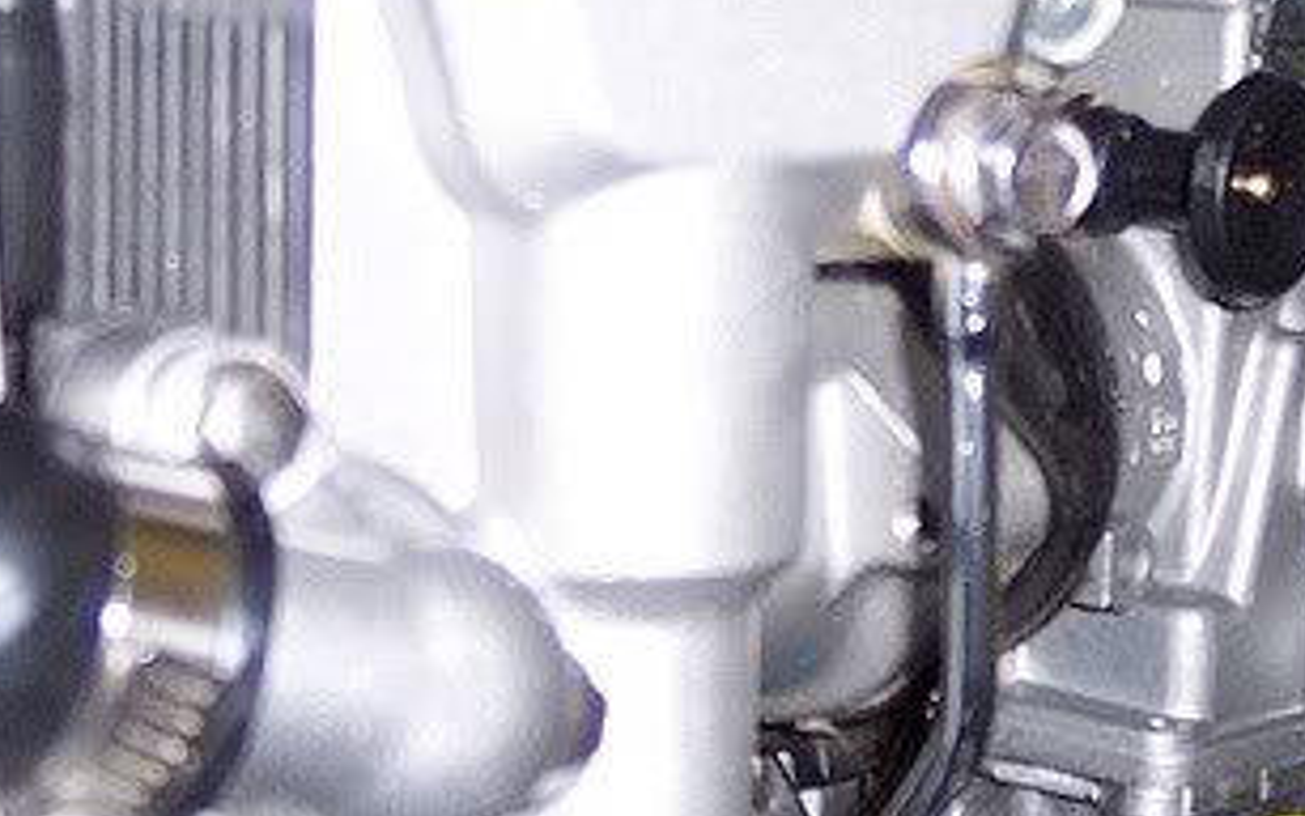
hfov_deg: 23.6
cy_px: 348
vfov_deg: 15.5
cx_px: 1292
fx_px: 2988
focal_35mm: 84
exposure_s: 1/30
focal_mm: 8
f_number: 2.8
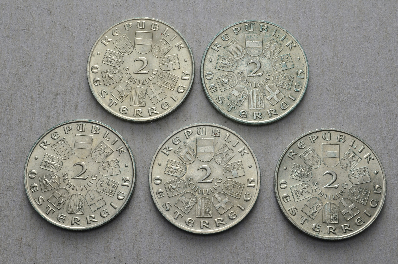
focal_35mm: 66
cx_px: 199
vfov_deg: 20.5
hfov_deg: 30.6
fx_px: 728
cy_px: 132
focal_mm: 44
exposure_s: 1/250
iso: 400
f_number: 14
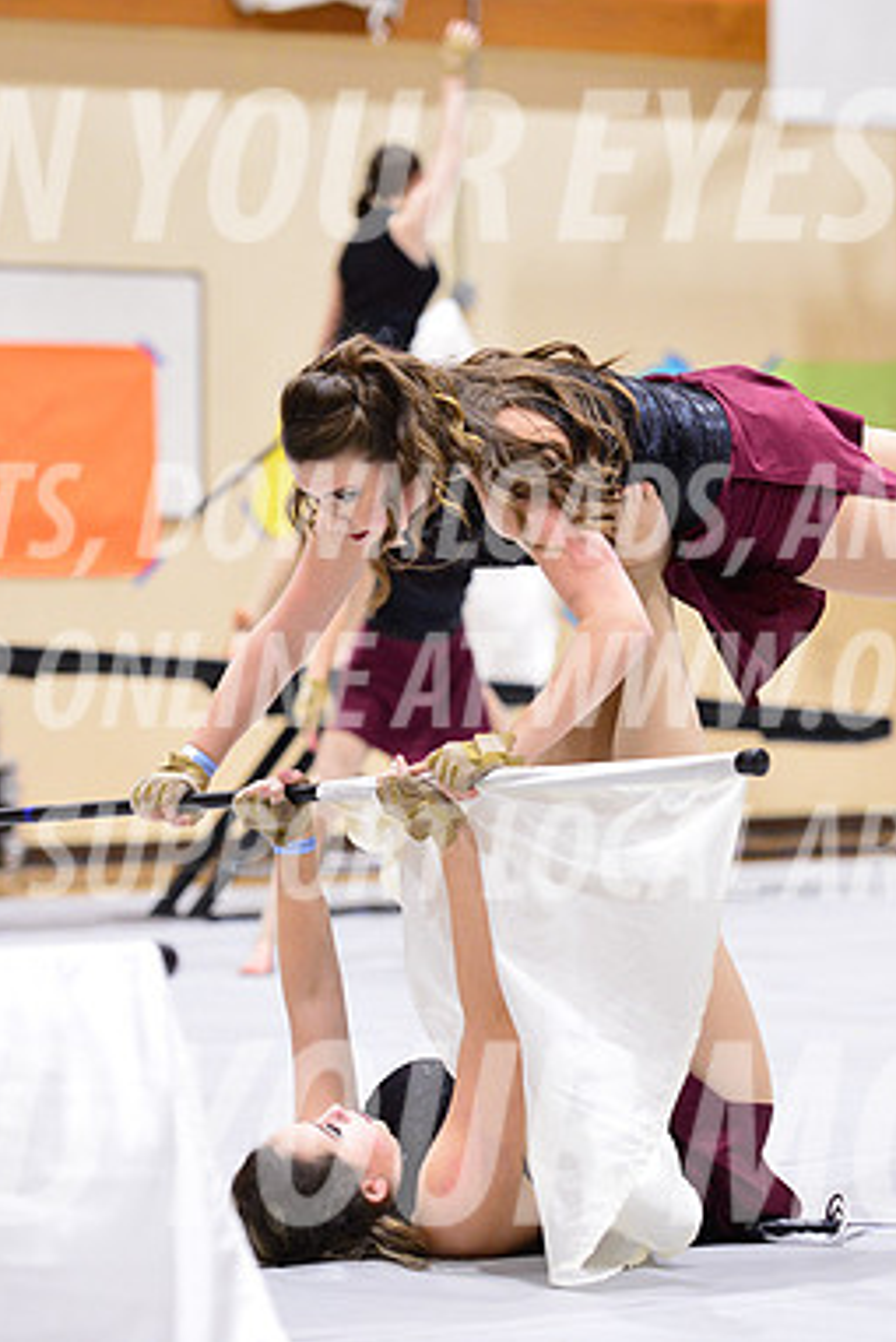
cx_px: 608
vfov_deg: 11.7
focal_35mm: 176
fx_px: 6564
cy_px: 667
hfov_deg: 7.8
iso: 4000
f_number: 2.8
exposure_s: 1/250
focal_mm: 116
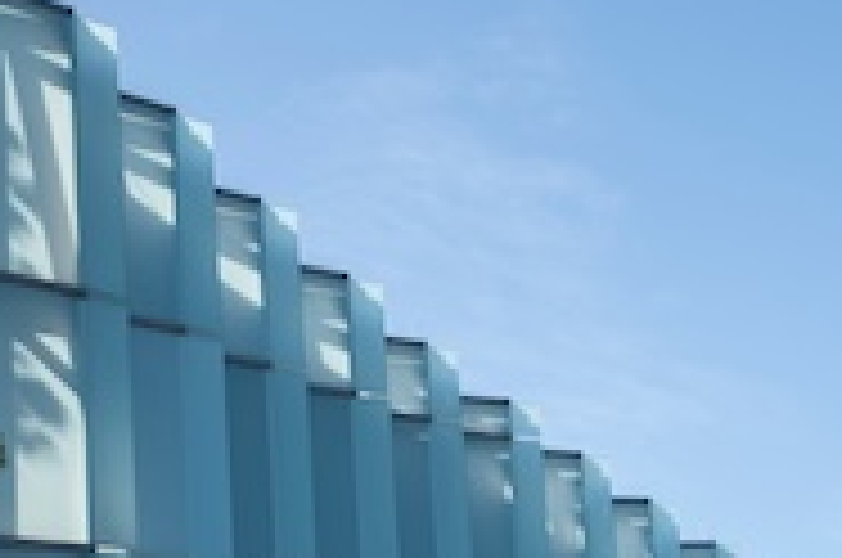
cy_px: 781
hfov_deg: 22.0
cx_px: 797
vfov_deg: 14.3
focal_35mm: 90
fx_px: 2101
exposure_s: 1/320
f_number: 8
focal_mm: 30
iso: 250
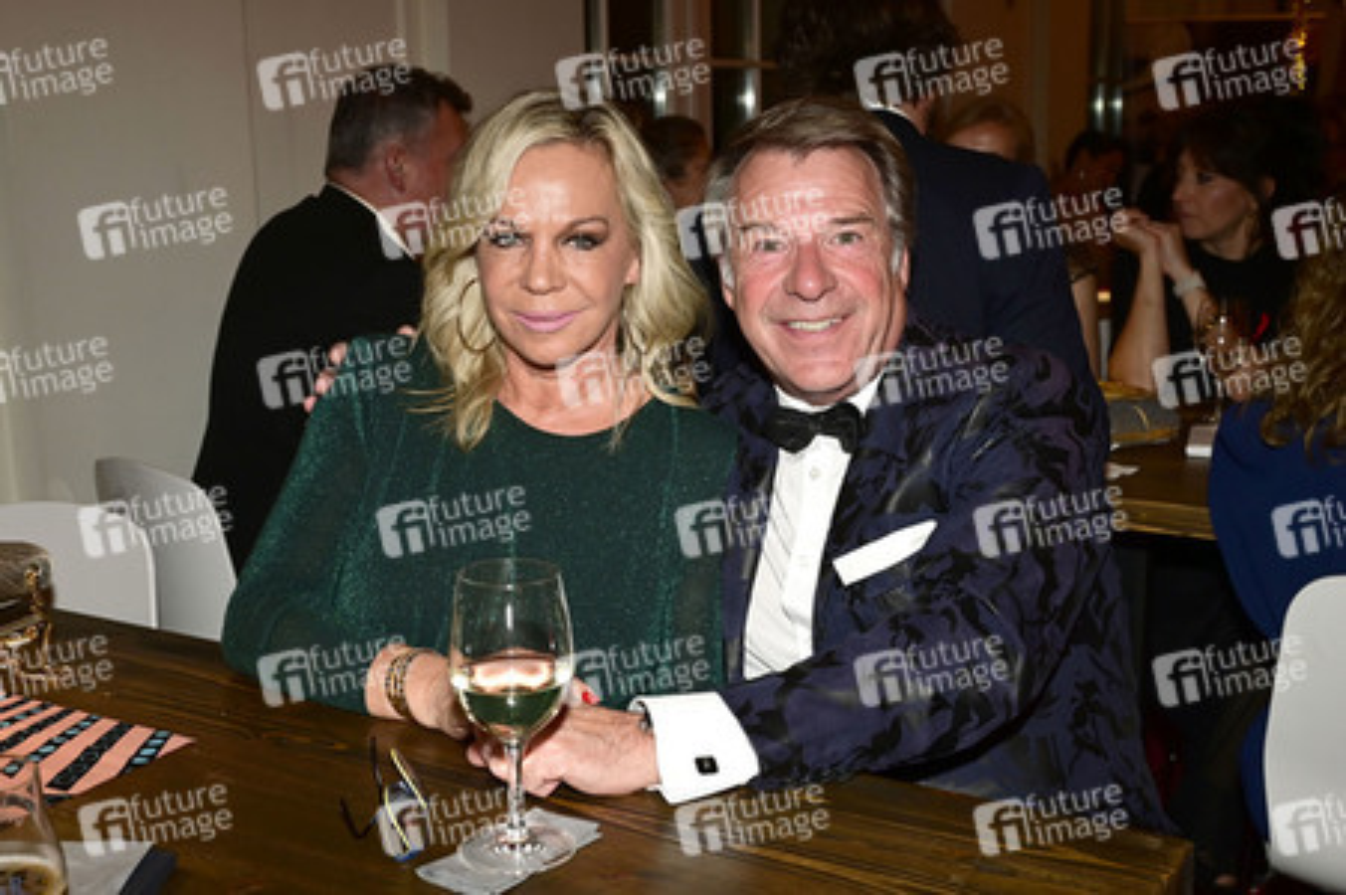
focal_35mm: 32
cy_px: 448
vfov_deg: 41.1
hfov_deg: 58.8
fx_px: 1196
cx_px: 673
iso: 1250
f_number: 7.1
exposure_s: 1/160
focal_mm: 32
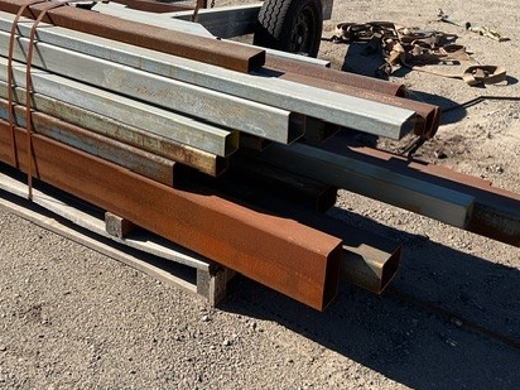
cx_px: 164
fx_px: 676
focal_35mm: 45
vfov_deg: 31.8
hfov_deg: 41.4
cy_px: 120
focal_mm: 3
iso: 16
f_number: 1.8
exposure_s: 1/1534
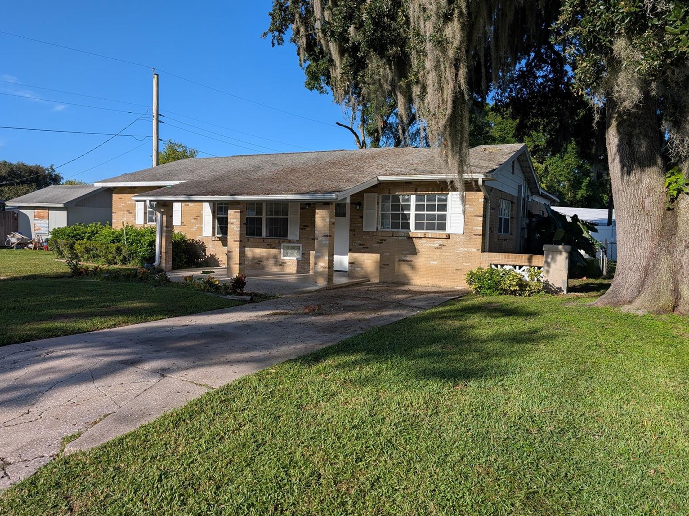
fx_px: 498
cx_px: 342
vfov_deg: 54.9
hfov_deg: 69.4
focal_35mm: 25
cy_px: 250
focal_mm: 6.9
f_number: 1.68
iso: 21
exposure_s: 1/1443
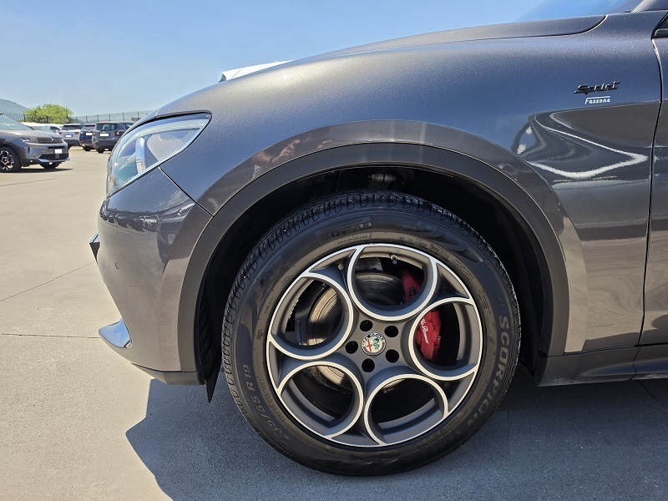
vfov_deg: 58.9
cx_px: 334
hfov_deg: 73.9
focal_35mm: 23
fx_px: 444
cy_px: 250
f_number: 1.4
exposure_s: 1/4432
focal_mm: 6.5
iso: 64
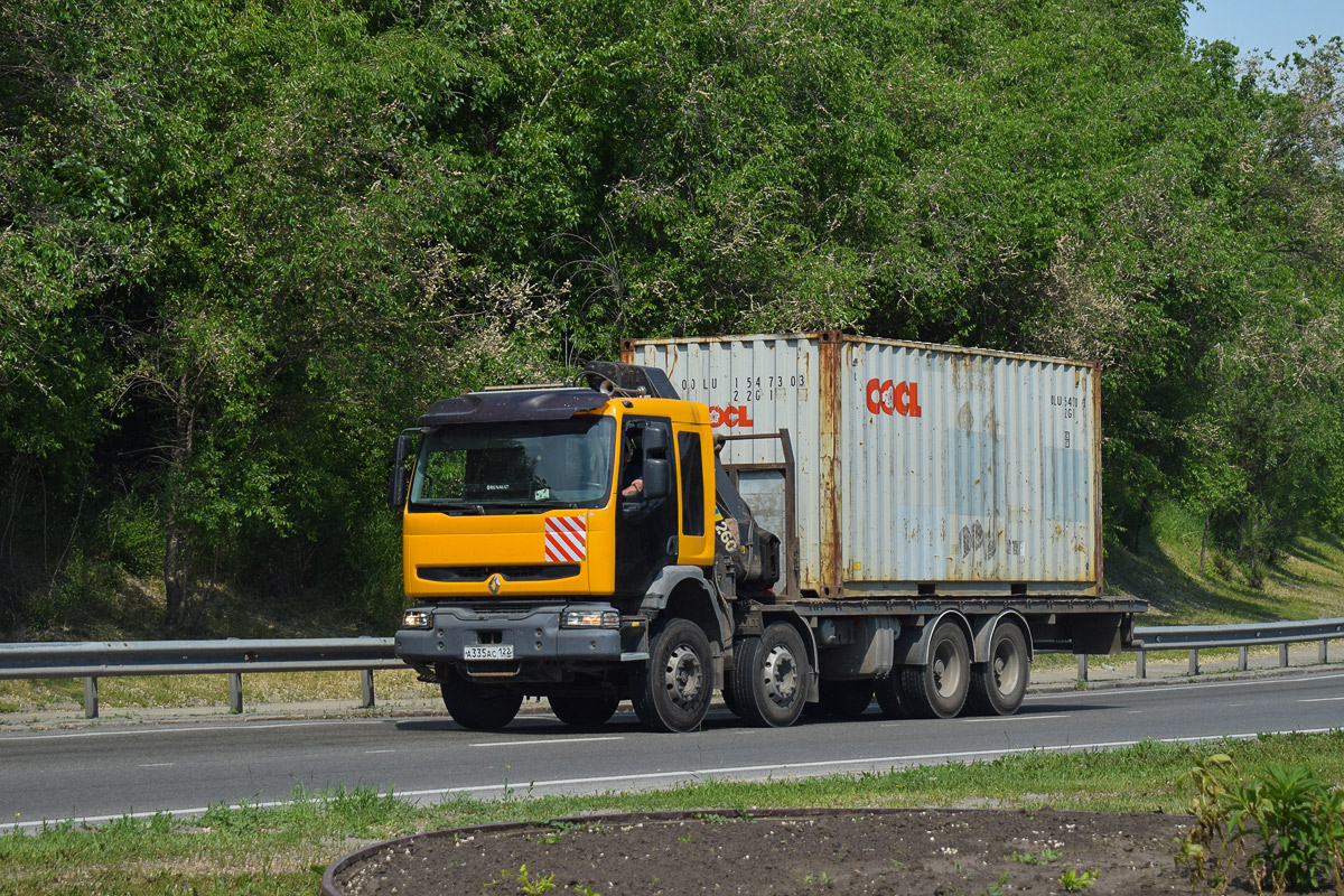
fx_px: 3080
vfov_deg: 16.6
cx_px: 672
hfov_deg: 24.6
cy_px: 448
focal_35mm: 82
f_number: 6.3
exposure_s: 1/800
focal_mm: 55
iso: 200
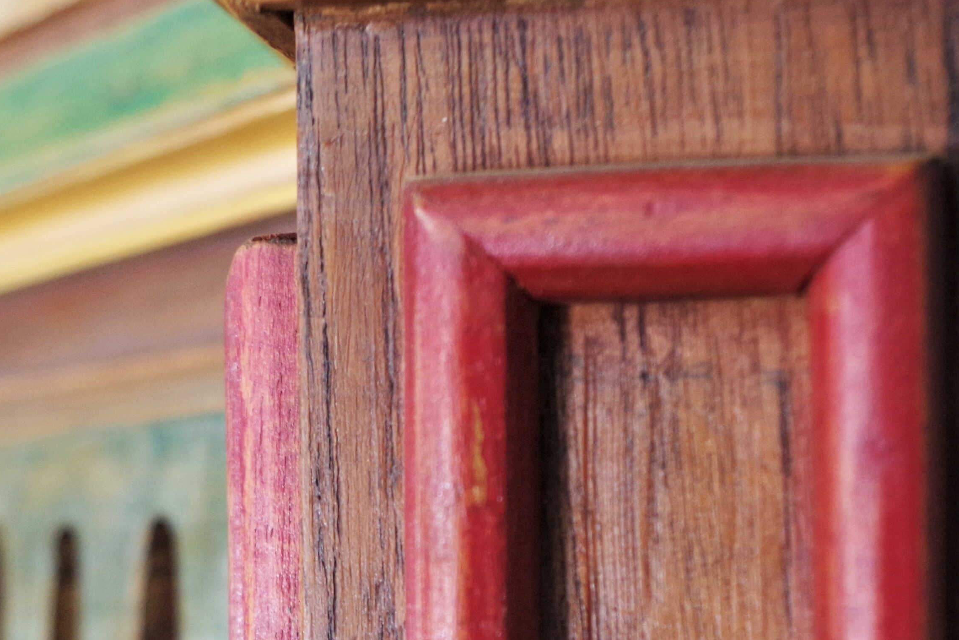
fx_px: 2530
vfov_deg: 14.1
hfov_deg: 21.2
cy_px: 691
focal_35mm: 95
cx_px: 177
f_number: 4
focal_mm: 24.38
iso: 800
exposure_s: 1/60
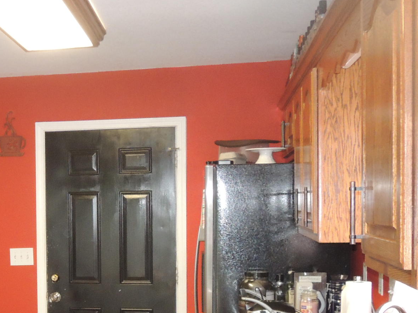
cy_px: 249
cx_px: 24
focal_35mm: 61
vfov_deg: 23.7
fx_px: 737
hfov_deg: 30.0
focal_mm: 4.3
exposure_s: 1/30
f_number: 2.8
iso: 500
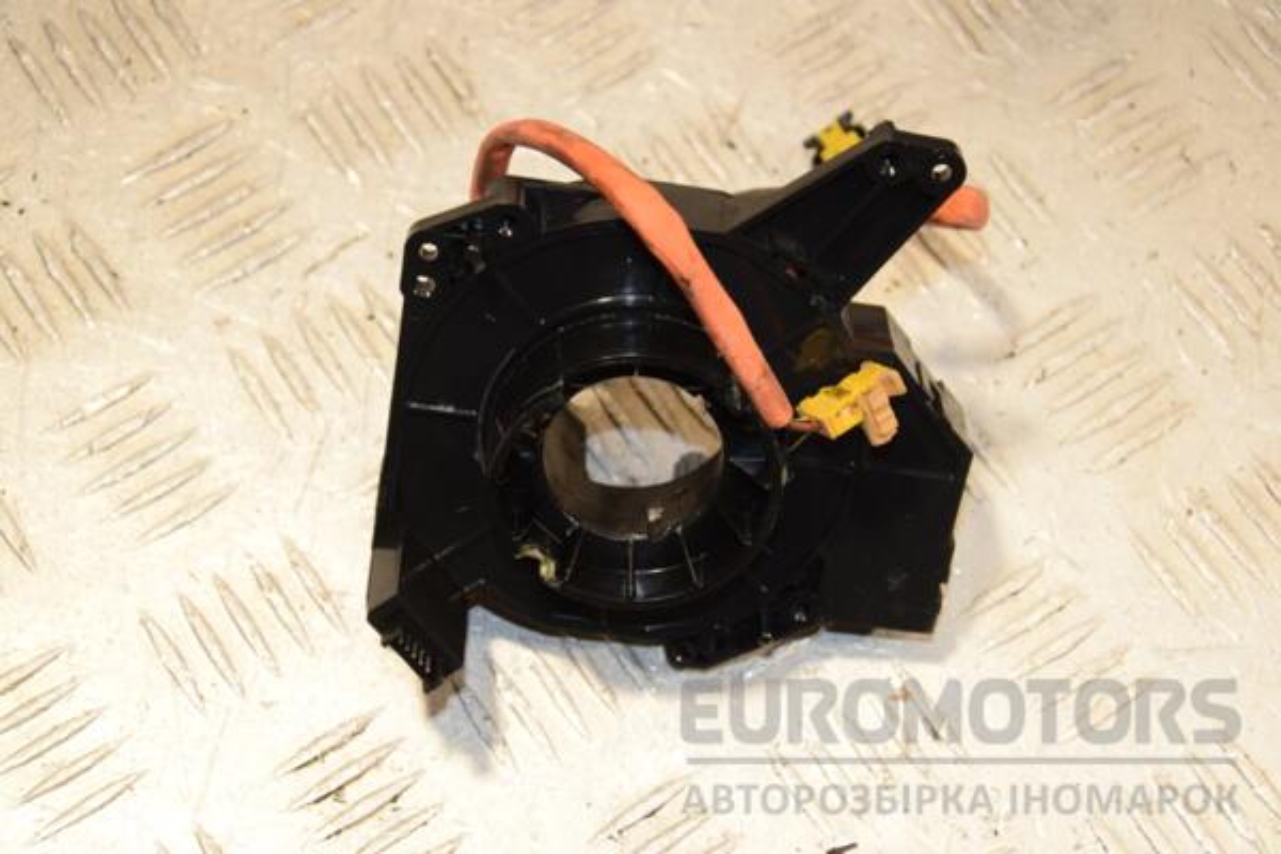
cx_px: 640
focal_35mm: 78
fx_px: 2775
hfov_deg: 26.0
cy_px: 427
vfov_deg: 17.5
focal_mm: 52
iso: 800
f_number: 6.3
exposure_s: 1/200
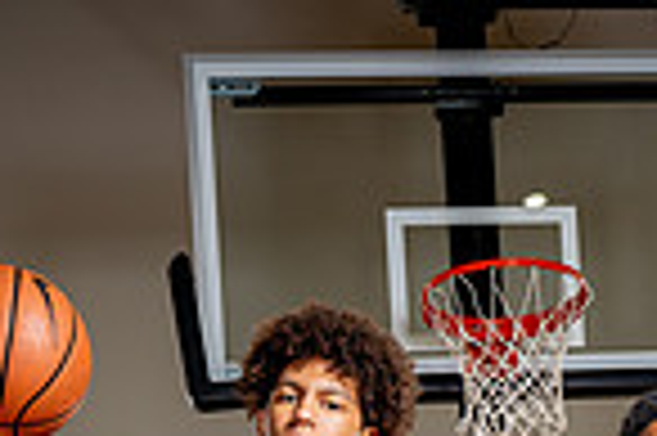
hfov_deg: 19.9
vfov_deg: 11.5
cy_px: 975
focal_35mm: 102
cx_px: 486
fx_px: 1859
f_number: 7.1
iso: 250
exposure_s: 1/250
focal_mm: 33
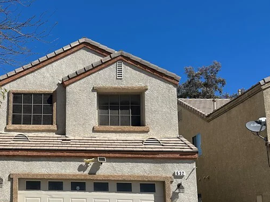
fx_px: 382
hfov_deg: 37.1
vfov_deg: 29.4
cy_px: 138
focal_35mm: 49
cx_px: 41
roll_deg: -0.6
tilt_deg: +10.7
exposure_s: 1/8197
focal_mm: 6.86
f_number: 1.78
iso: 80
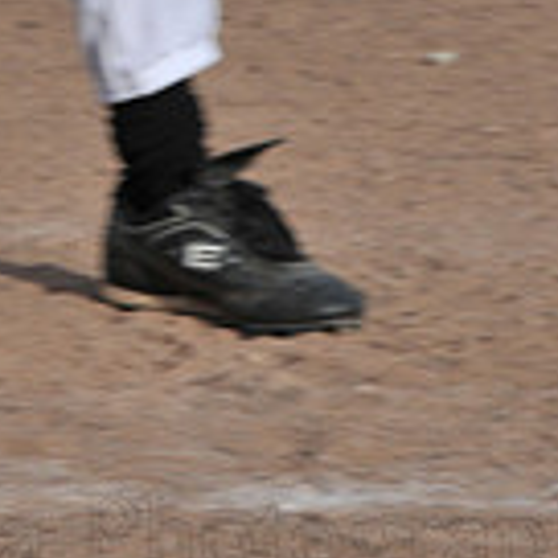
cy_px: -464
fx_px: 12912
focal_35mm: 708
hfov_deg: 2.5
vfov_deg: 2.5
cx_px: -64
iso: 200
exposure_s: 1/250
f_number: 11
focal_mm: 130
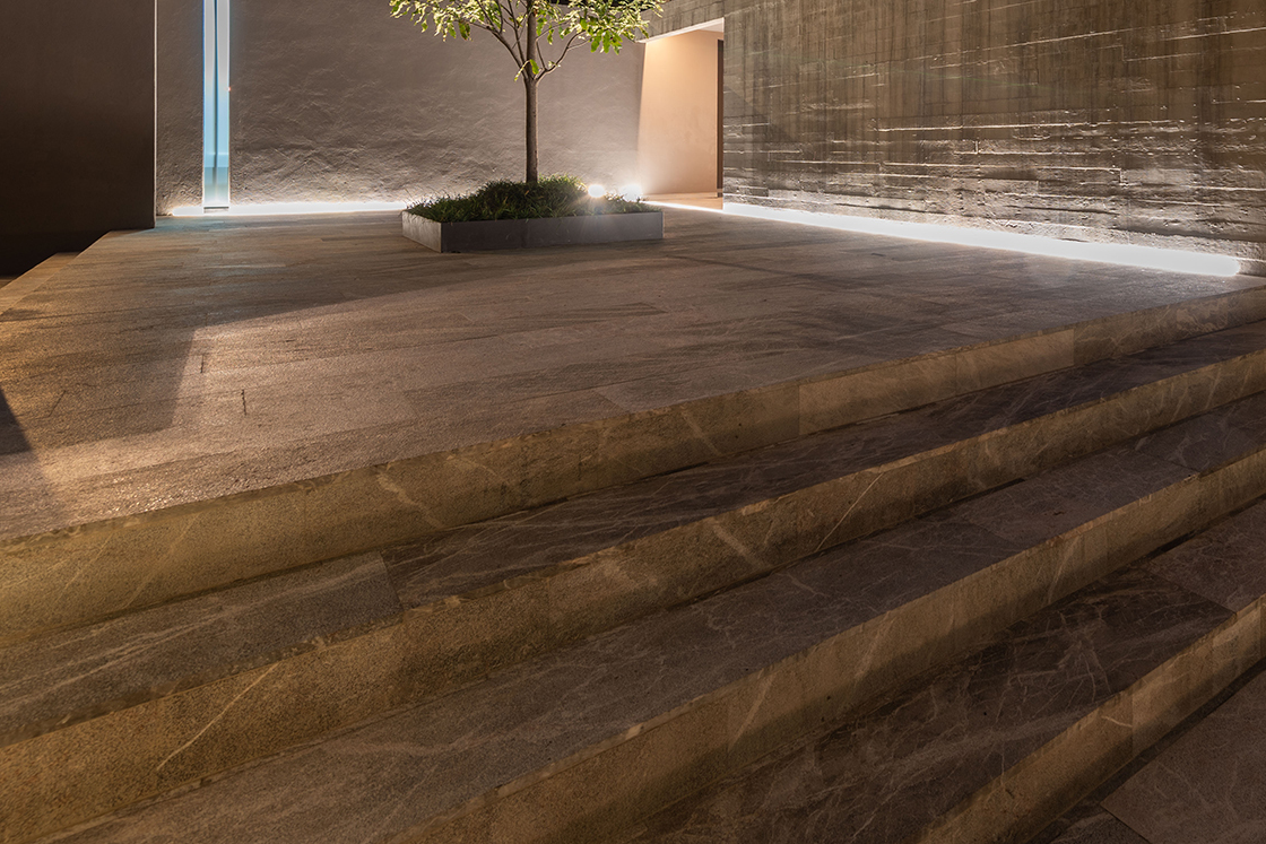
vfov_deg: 51.6
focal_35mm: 23
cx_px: 946
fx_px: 809
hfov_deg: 71.0
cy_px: 168
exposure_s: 15
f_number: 8
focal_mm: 14
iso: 40
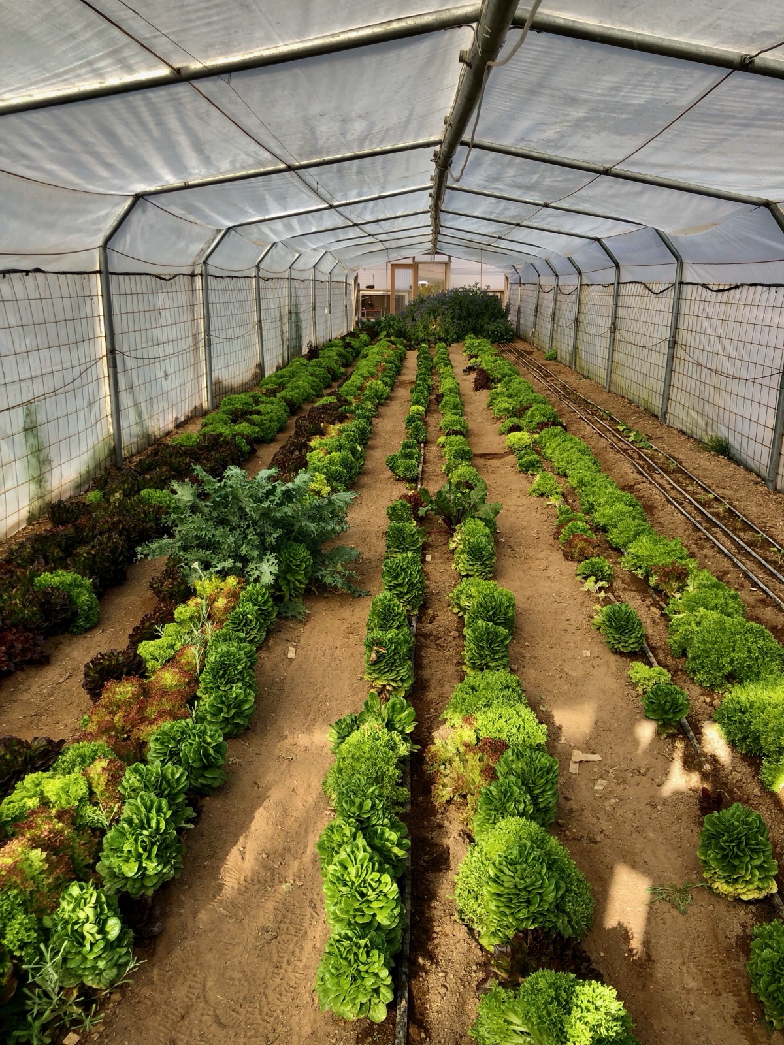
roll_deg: -0.5
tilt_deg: -16.5
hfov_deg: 49.7
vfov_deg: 63.4
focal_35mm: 28
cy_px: 522
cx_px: 392
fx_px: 846
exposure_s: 1/813
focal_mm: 3.99
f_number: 1.8
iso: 20
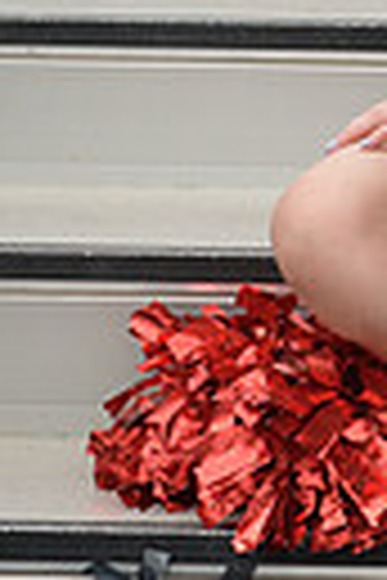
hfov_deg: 6.3
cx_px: 558
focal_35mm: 217
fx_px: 3499
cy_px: -13
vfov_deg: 9.4
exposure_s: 1/1250
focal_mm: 62
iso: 800
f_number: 5.6
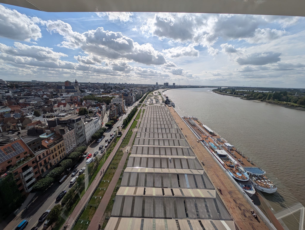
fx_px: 106
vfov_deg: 94.6
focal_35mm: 12
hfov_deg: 110.5
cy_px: 115
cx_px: 152
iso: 39
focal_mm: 2.23
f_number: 1.95
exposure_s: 1/2825
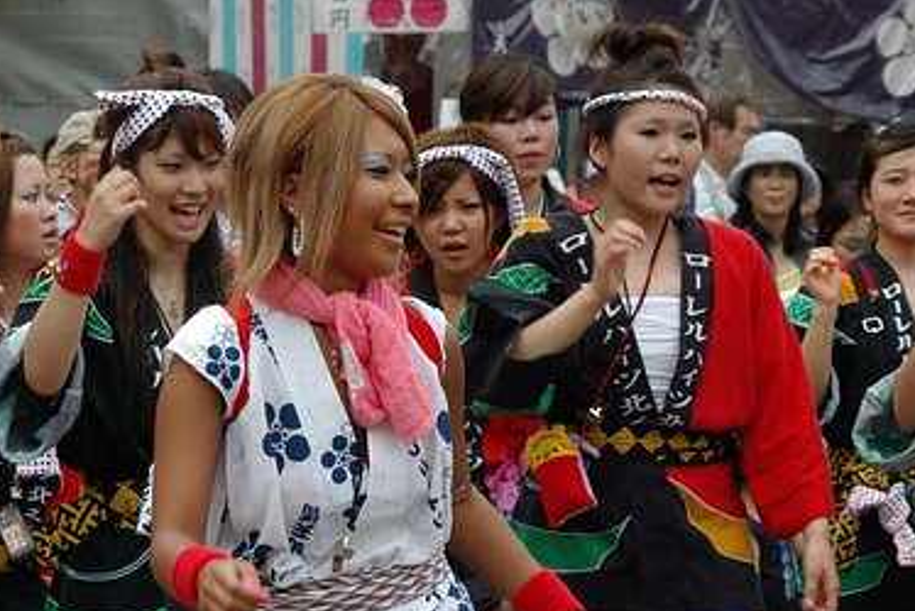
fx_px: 4443
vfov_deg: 7.9
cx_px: 333
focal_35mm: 175
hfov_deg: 11.7
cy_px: 374
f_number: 11
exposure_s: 1/250
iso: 400
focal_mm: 85
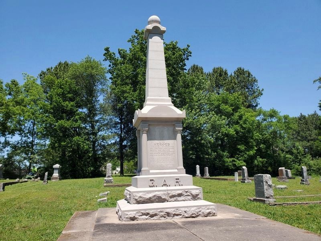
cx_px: 160
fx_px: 241
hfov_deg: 67.3
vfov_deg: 53.1
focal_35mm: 26
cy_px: 120
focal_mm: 4.3
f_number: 2.4
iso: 50
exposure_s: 1/1161
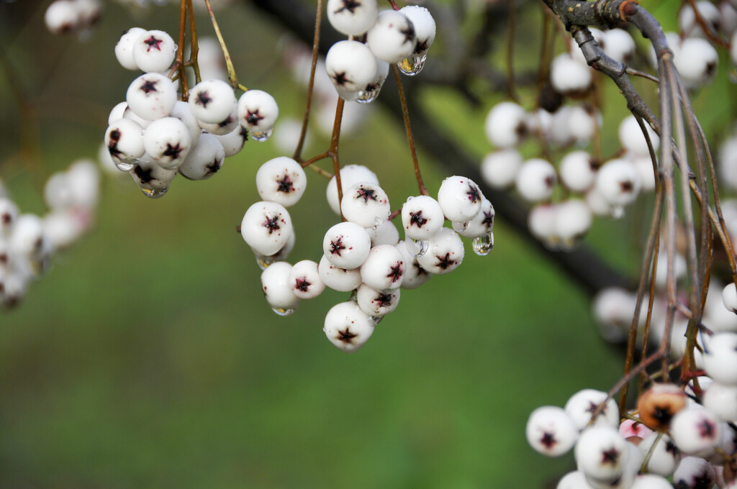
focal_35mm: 168
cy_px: 244
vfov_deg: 8.1
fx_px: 3435
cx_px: 368
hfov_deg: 12.2
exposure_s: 1/320
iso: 200
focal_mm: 112
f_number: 5.3
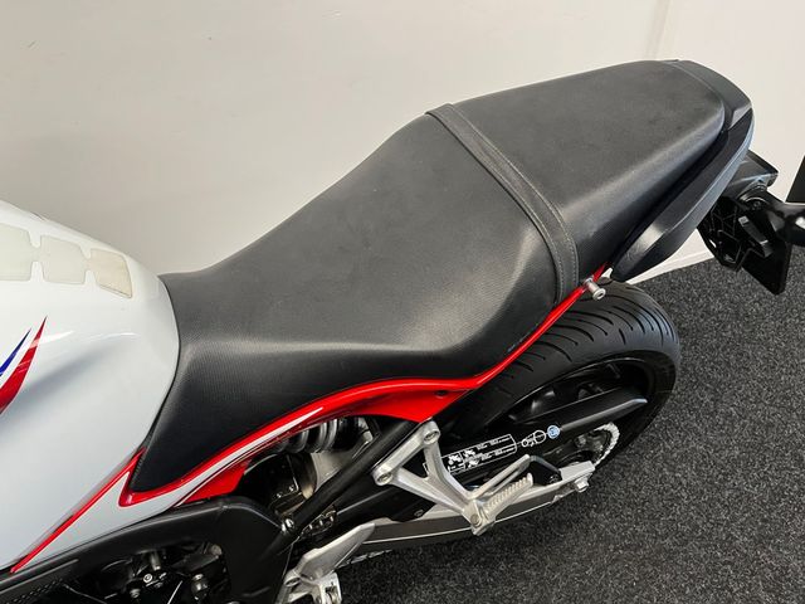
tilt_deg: -38.9
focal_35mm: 26
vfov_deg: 53.1
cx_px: 402
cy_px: 302
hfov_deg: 67.3
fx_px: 605
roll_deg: +1.1
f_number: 1.6
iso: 125
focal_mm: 5.1
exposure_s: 1/50
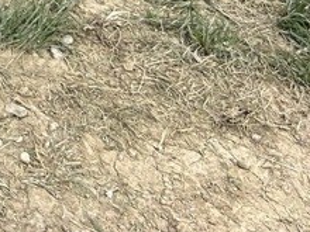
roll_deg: +1.7
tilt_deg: -20.9
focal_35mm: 151
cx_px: -410
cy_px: -402
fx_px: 1352
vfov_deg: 8.6
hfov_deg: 11.2
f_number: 1.5
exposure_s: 1/2404
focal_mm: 5.7
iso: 50
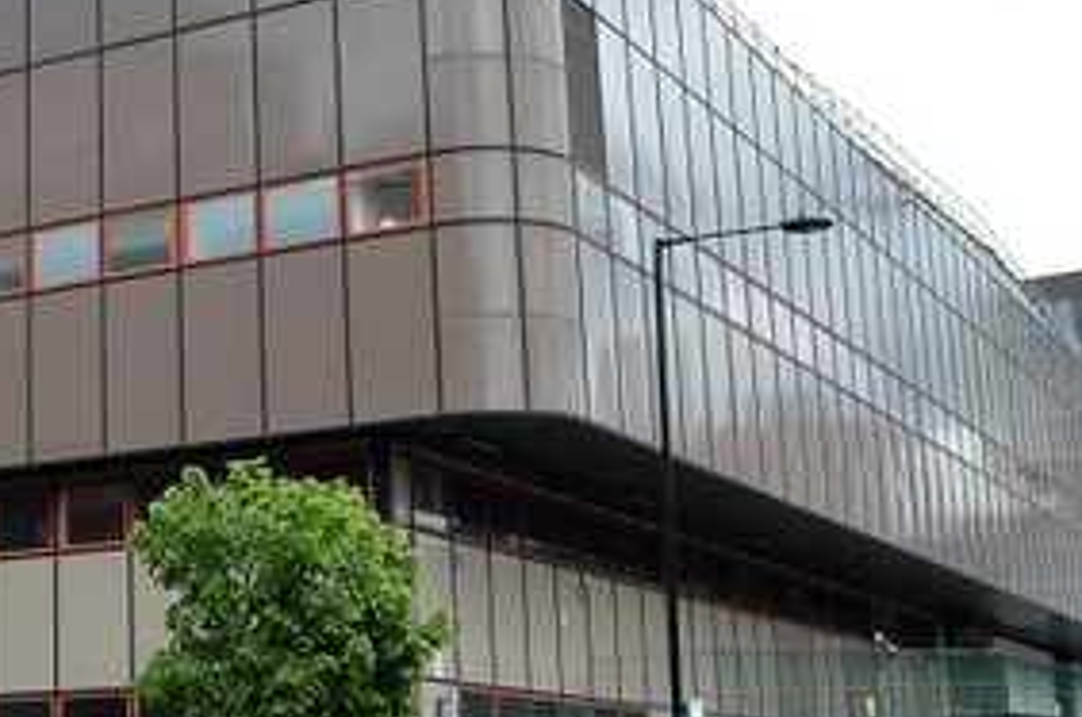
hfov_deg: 27.4
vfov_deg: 19.4
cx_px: 31
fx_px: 2100
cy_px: 328
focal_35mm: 70
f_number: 6.3
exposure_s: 1/160
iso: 100
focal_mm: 18
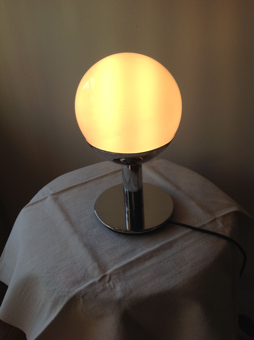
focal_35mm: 35
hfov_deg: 40.6
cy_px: 170
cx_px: 127
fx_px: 343
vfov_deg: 52.7
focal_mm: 4.28
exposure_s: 1/291
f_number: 2.4
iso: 50
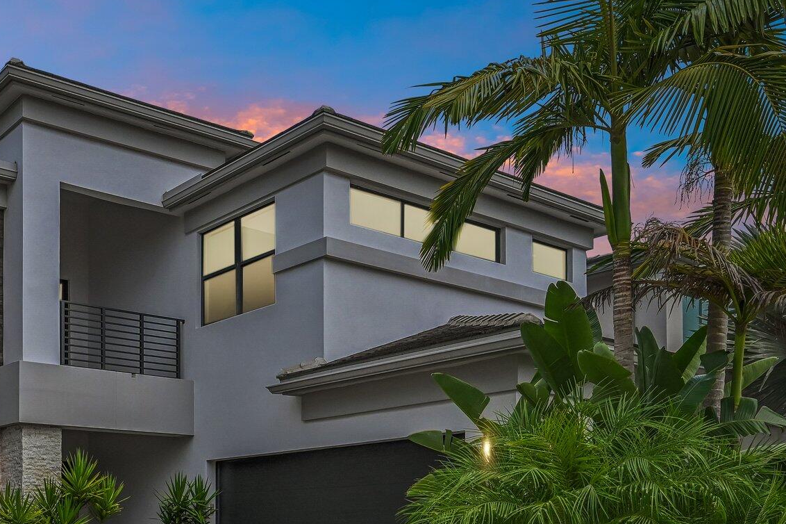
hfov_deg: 46.2
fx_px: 829
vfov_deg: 33.9
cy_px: 424
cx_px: 90
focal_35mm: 38
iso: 1250
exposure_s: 1/1250
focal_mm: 21
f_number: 8
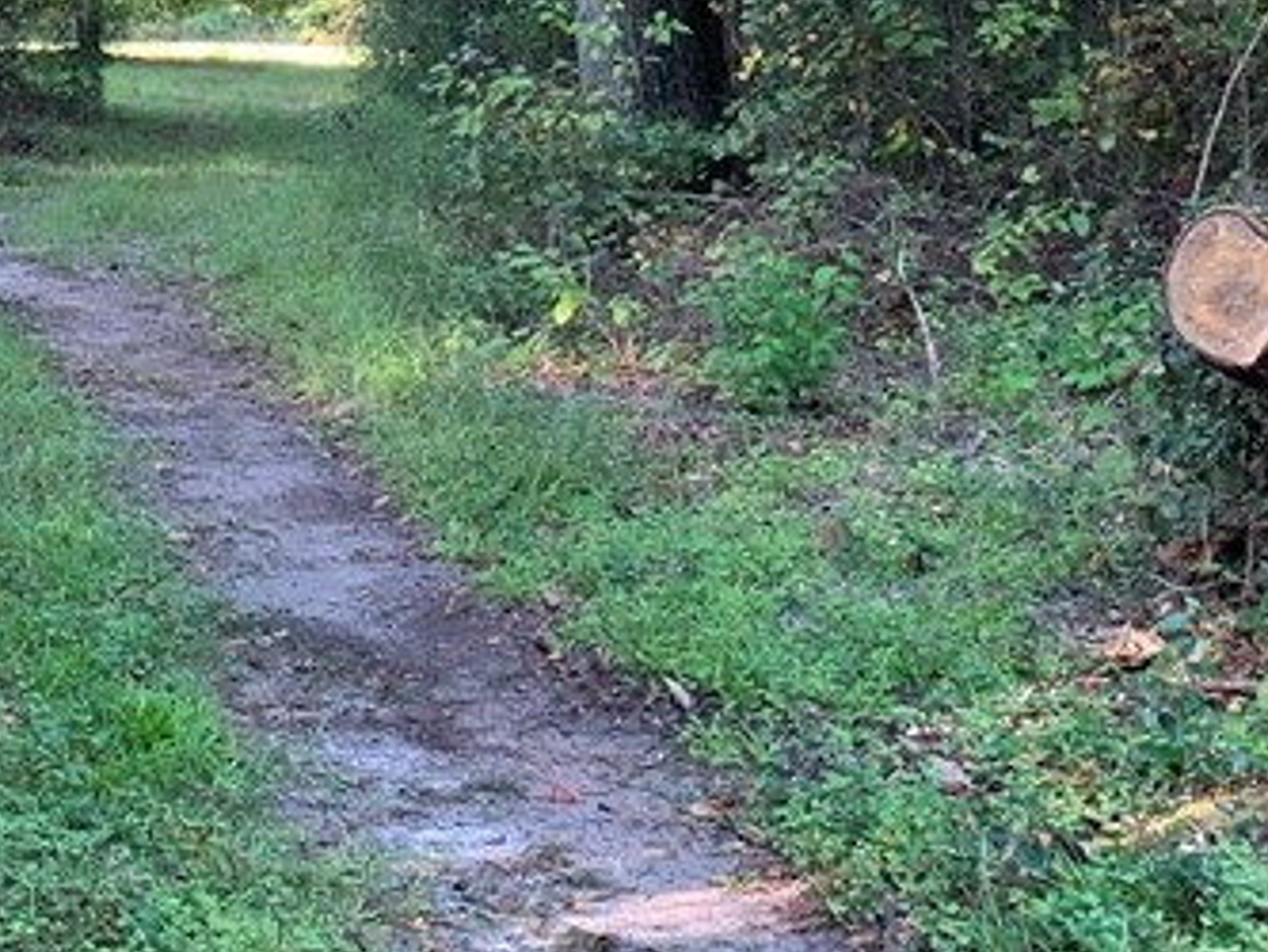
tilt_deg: +9.4
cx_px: 198
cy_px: -442
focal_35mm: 80
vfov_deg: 16.9
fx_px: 2931
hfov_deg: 23.9
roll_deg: -0.7
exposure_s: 1/91
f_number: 1.8
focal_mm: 4.25
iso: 100
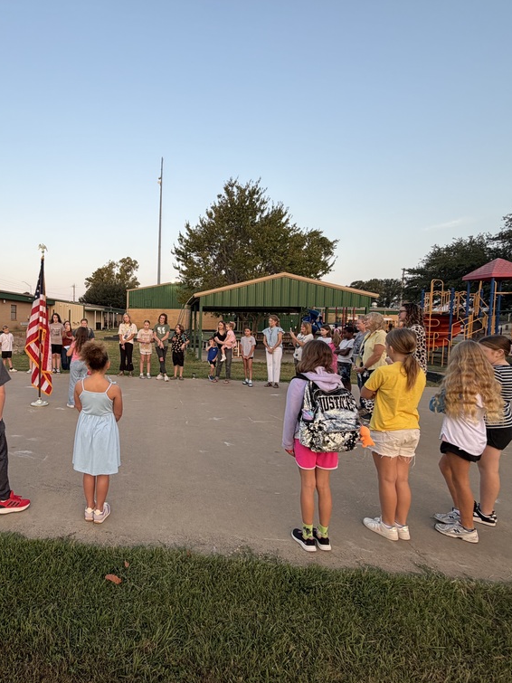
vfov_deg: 84.7
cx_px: 133
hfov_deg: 64.9
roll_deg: -1.0
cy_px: 344
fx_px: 375
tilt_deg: -3.8
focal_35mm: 19
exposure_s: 1/193
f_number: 2.2
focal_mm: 2.22
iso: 40
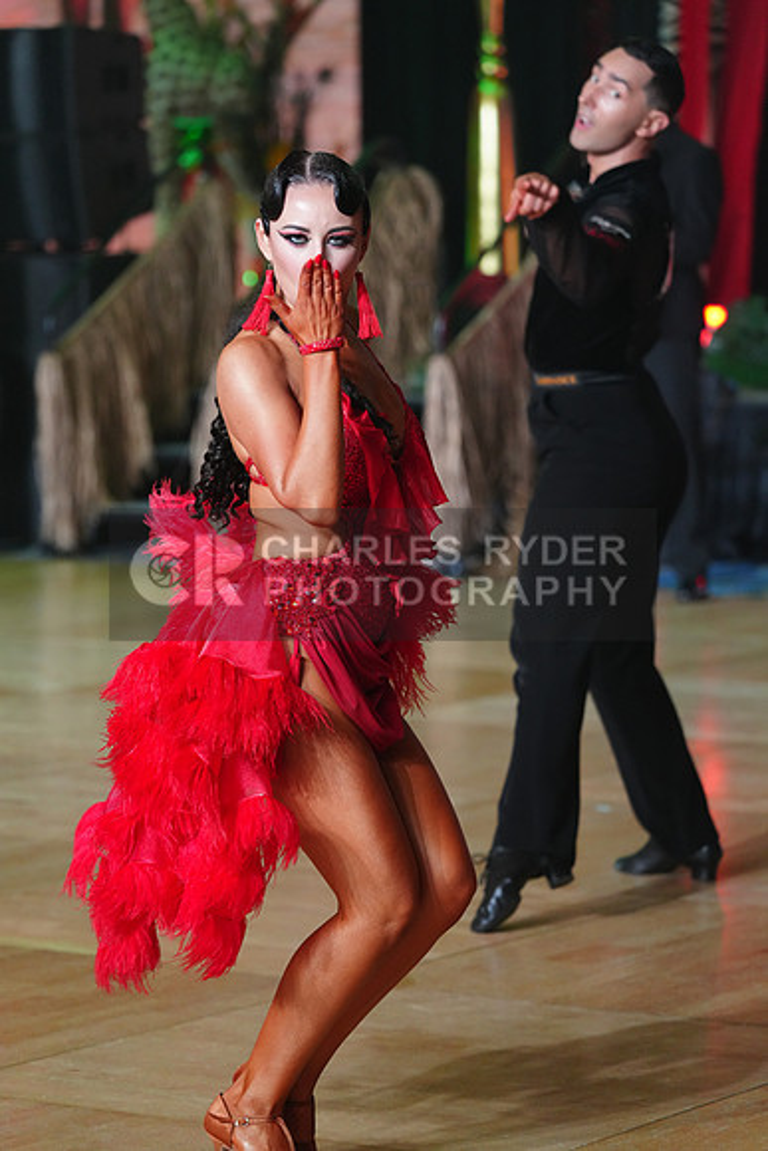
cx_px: 384
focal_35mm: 146
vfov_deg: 14.1
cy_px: 576
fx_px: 4669
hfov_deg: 9.4
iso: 3200
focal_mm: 146
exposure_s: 1/250
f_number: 4
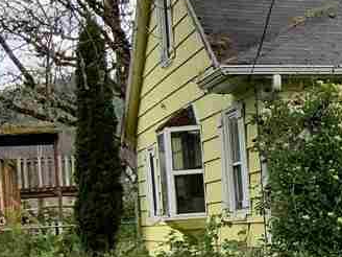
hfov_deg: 15.0
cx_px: 621
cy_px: 217
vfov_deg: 13.0
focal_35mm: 113
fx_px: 1116
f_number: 1.8
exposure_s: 1/728
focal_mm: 3
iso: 16
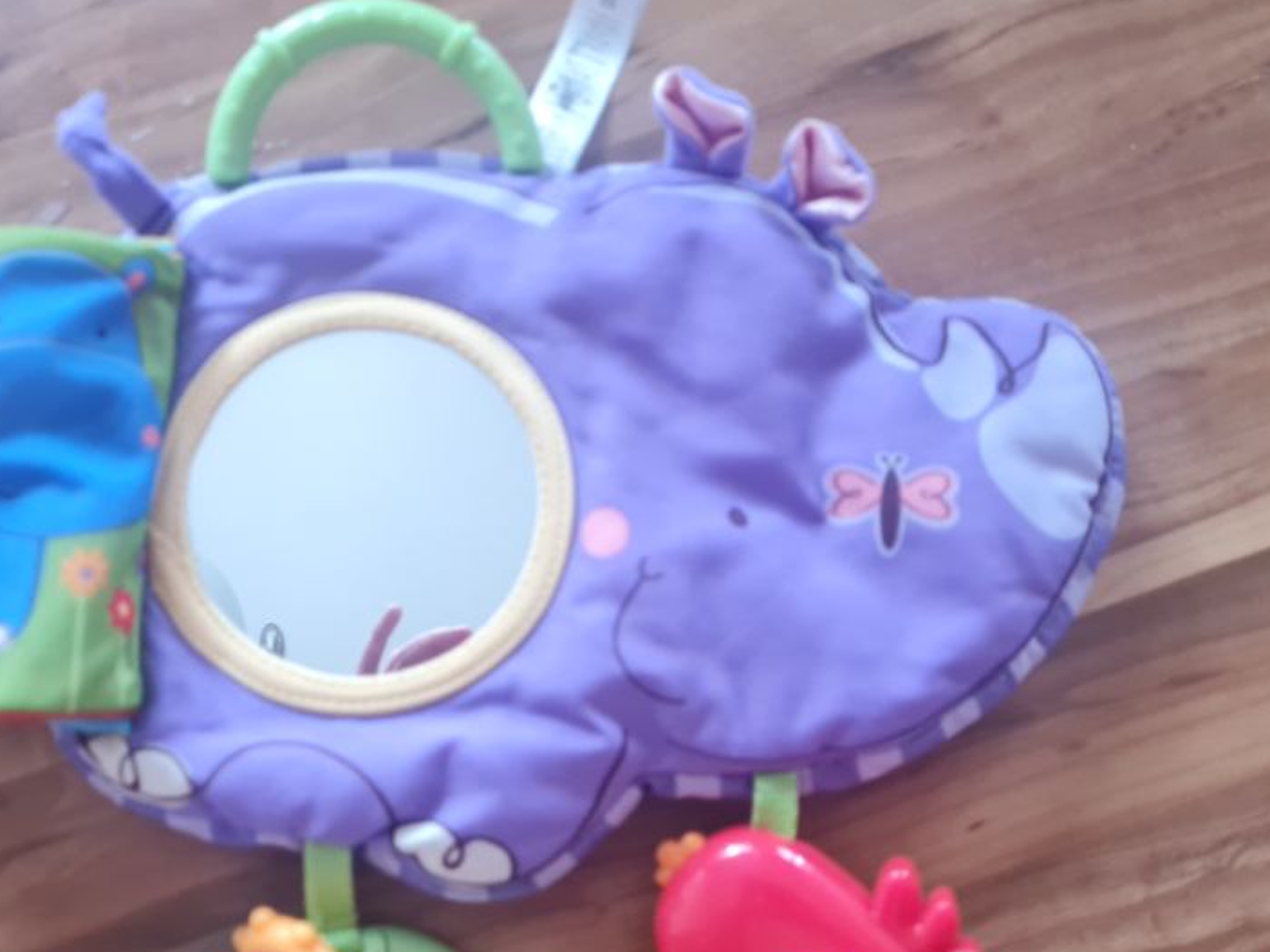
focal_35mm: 37
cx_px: 544
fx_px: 1357
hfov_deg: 50.0
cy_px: 582
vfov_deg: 38.5
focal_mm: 5.4
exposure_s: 1/33
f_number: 1.8
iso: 640
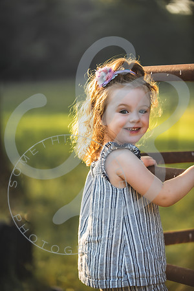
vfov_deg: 20.0
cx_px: 97
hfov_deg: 13.4
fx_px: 824
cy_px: 146
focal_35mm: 102
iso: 80
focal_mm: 102
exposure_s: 1/250
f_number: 2.8
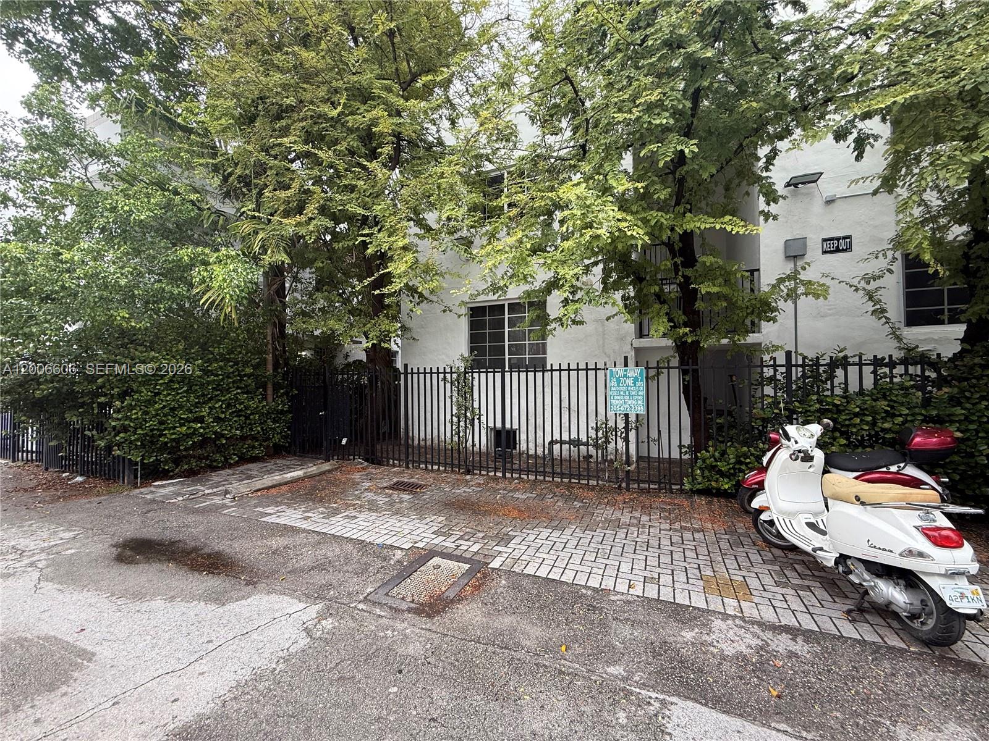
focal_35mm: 14
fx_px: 400
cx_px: 494
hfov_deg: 102.1
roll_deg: -0.1
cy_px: 370
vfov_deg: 85.7
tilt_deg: +2.2
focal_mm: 2.22
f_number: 2.2
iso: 64
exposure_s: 1/99
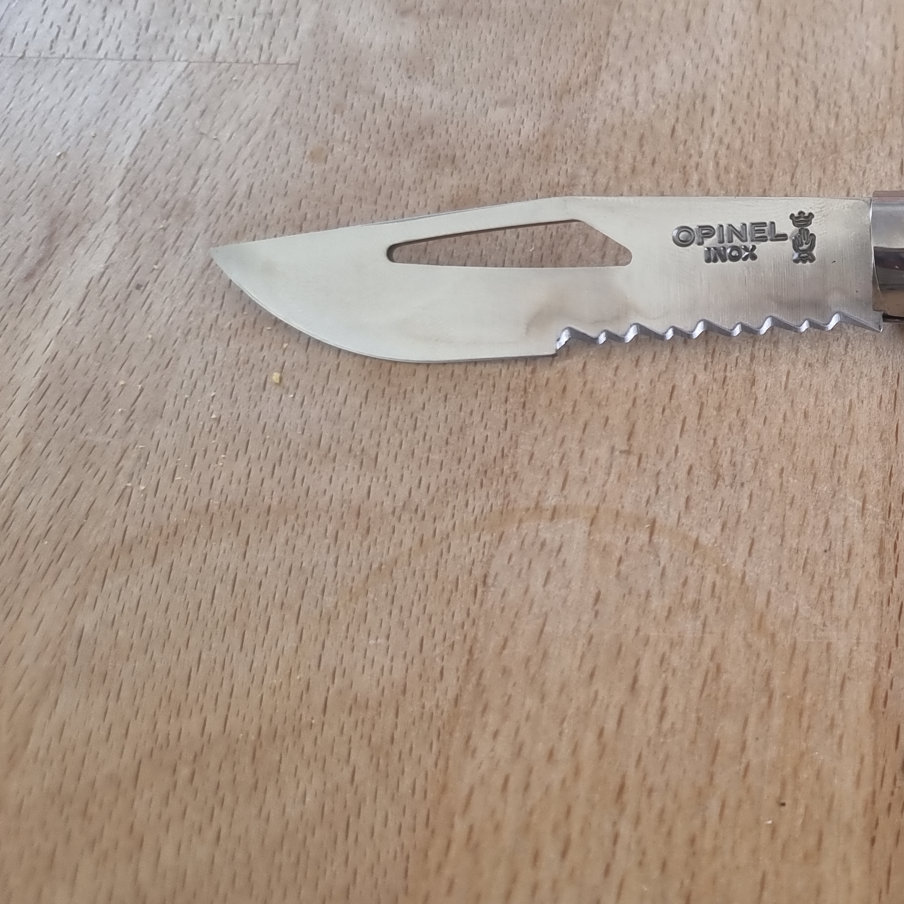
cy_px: 295
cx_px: 931
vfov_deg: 36.4
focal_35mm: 46
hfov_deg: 33.3
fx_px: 1359
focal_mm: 6.7
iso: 200
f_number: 1.8
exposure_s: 1/50
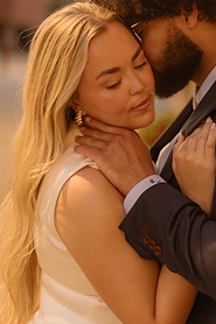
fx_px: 730
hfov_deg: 16.7
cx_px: 170
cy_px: 94
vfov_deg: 24.9
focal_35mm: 81
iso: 1000
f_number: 1.4
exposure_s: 1/125
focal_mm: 50
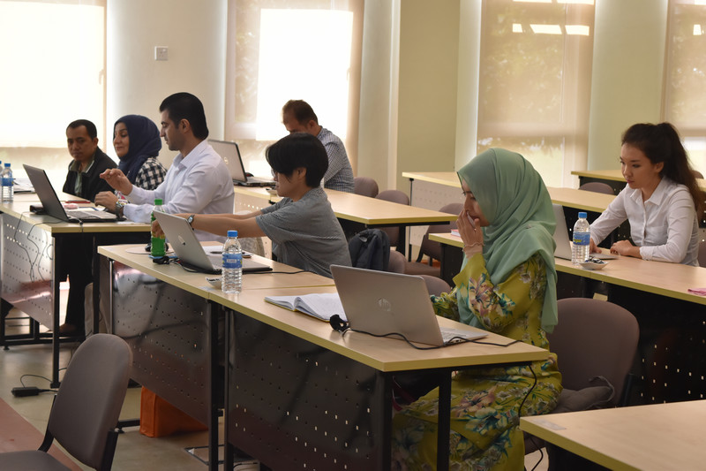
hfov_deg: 27.0
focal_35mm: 75
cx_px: 353
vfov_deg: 18.2
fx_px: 1470
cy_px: 236
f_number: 6.3
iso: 800
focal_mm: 50
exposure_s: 1/200
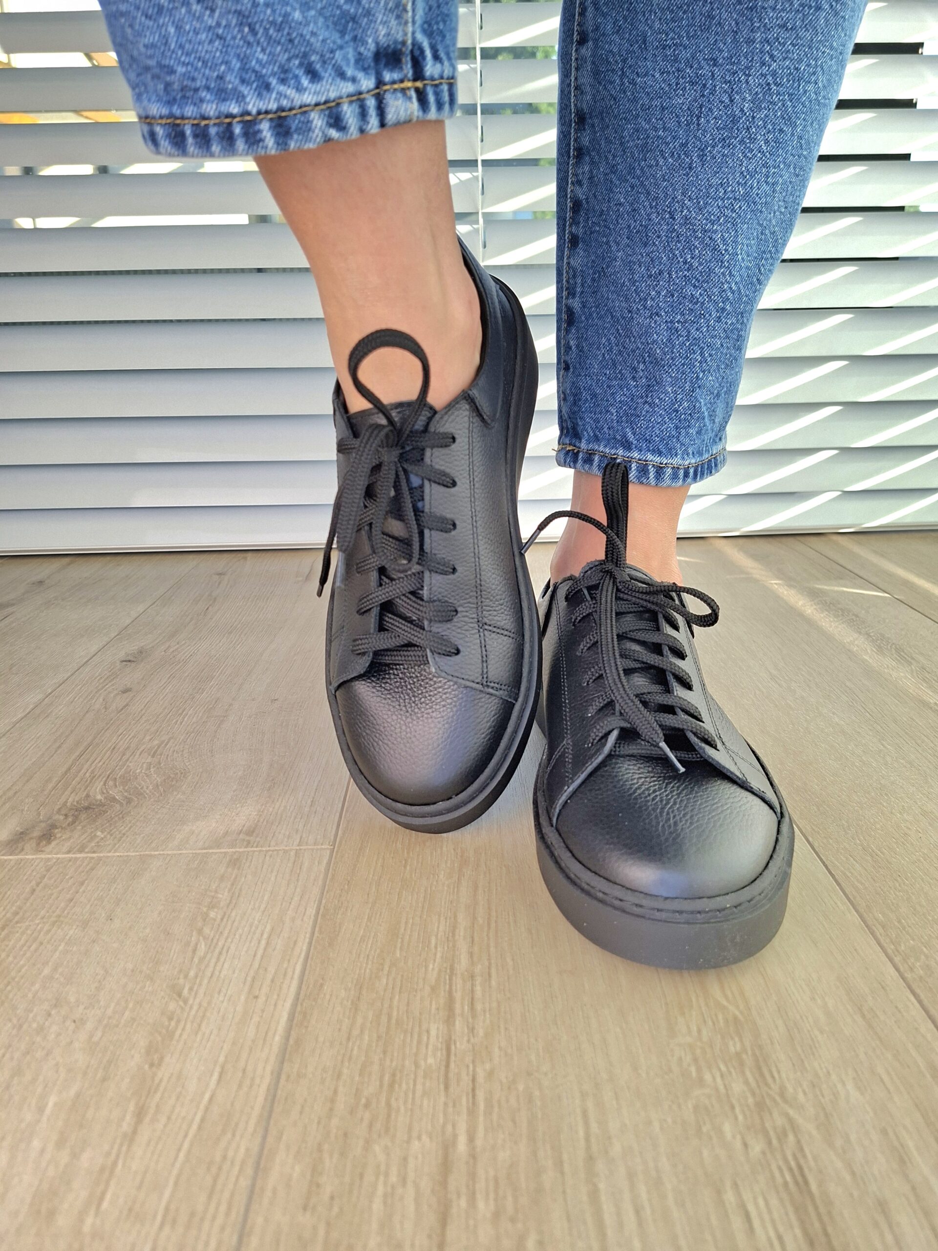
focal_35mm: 23
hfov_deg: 58.9
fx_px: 831
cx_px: 469
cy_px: 626
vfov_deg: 73.9
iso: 50
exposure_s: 1/204
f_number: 1.8
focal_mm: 5.54
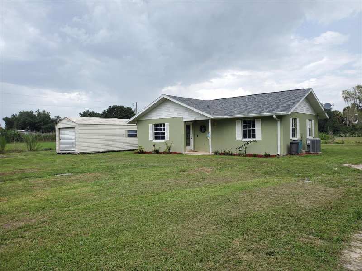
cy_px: 136
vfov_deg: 53.1
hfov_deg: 67.3
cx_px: 181
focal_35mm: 26
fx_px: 272
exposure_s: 1/682
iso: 50
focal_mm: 4.3
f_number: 2.4
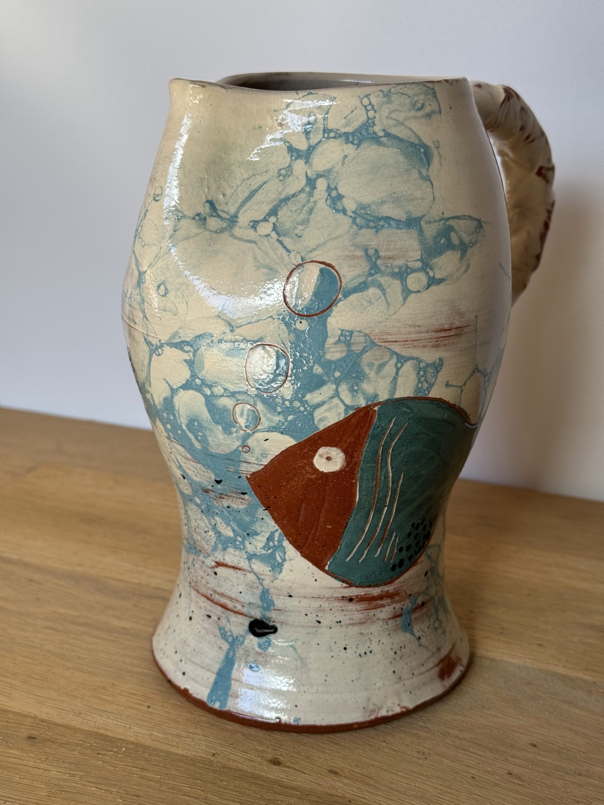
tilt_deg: -17.0
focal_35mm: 48
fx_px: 1117
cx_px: 302
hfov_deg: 30.3
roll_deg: -1.7
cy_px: 402
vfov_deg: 39.7
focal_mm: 6.76
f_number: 1.78
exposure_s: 1/474
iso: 64
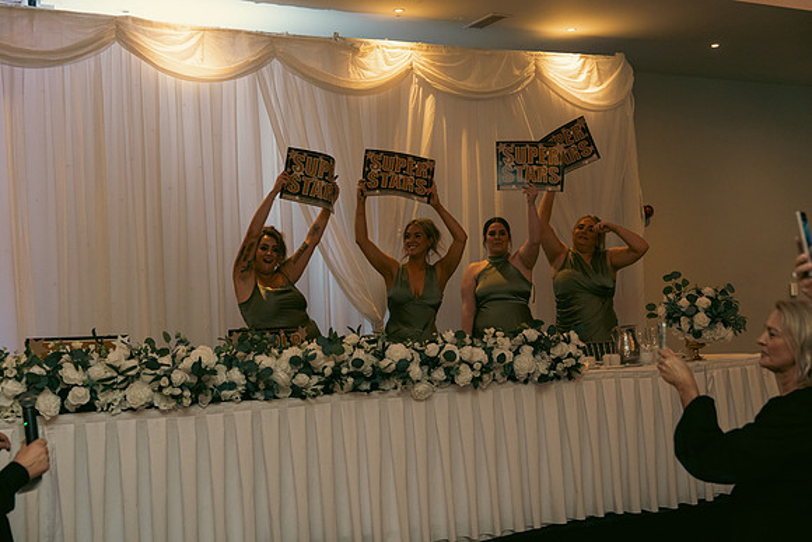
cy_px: 271
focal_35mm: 48
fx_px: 1083
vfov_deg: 28.1
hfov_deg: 41.1
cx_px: 406
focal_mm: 48
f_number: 3.5
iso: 2500
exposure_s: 1/160
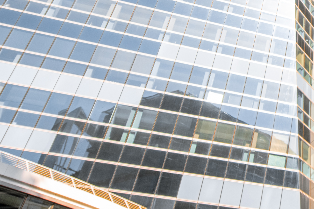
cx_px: 386
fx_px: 489
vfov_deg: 22.7
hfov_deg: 29.9
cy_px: -28
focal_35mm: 56
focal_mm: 14
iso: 100
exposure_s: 1/640
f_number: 4
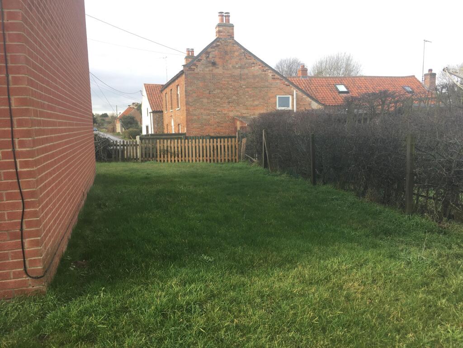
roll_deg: +1.8
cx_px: 232
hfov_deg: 61.7
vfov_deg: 48.2
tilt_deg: -8.0
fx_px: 388
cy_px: 174
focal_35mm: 29
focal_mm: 4.15
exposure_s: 1/217
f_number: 2.2
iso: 25
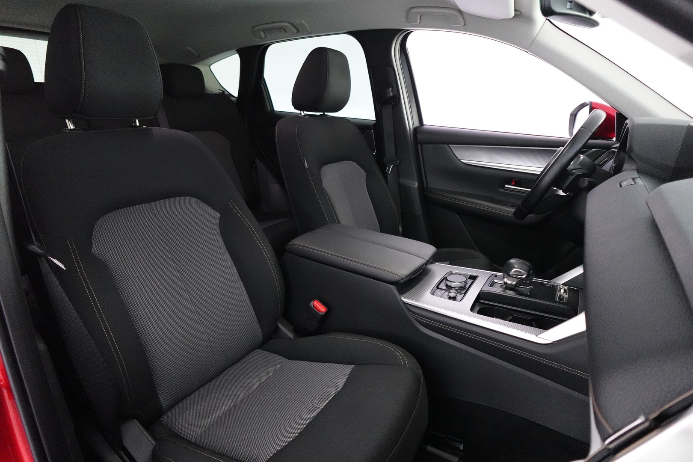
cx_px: 346
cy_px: 231
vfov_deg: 61.9
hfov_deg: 84.0
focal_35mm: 20
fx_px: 385
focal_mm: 7.6
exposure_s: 1/80
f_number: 2
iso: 2500
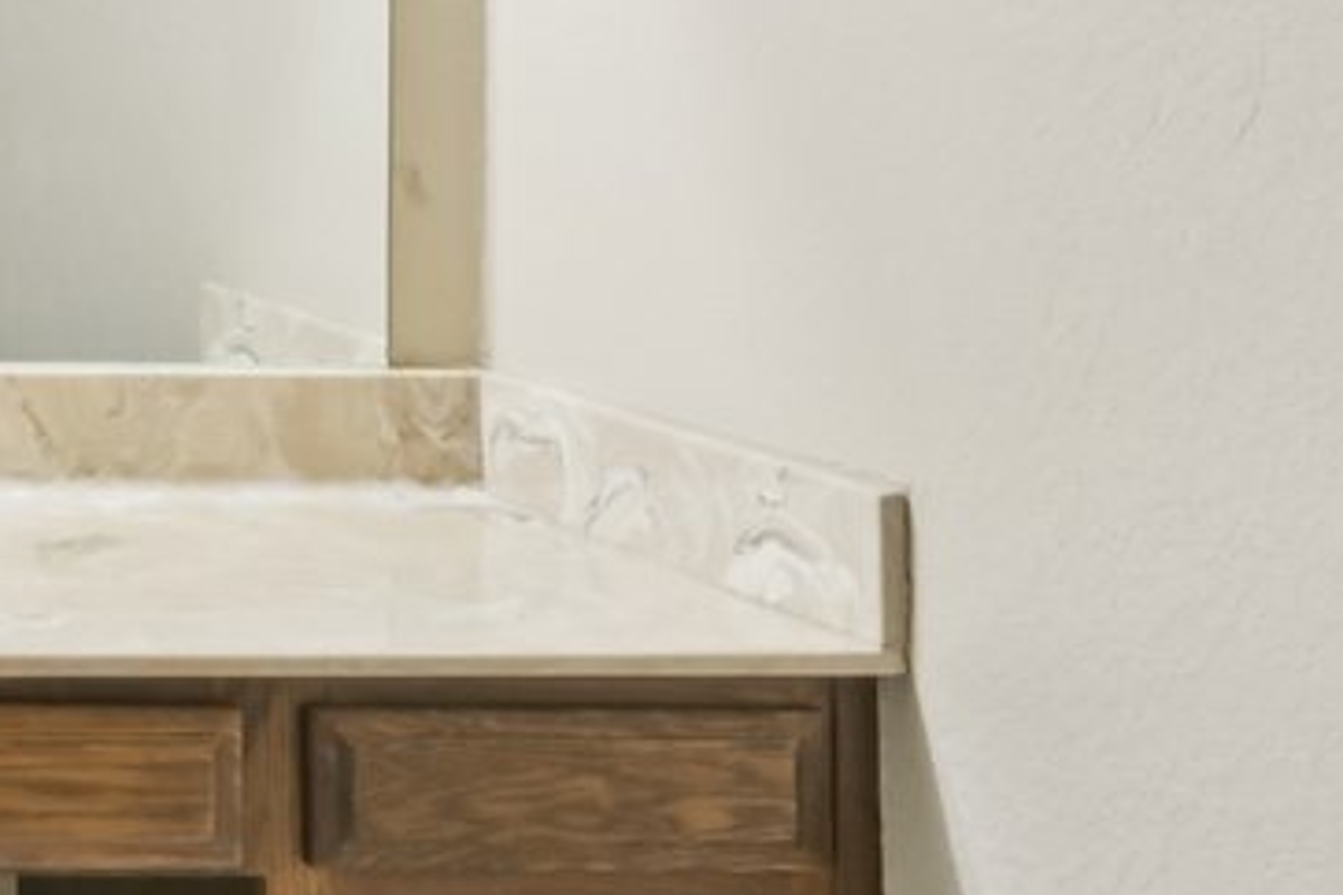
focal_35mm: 82
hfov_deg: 19.1
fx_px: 3052
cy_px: -28
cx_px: -1043
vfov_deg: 16.3
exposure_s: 1/40
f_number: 8
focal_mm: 14.5
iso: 500
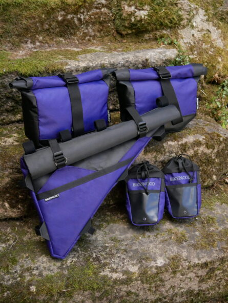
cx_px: 114
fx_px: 351
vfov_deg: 46.8
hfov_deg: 36.0
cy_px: 152
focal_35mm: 40
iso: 3200
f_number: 3.5
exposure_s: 1/3200
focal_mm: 20
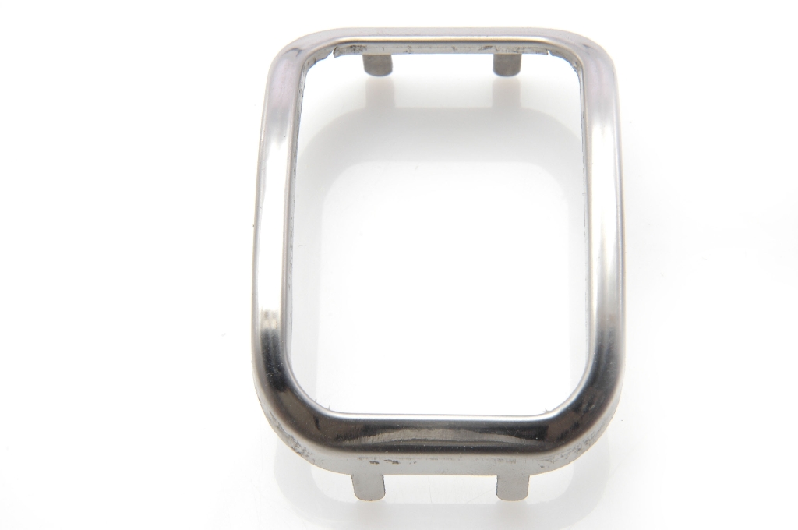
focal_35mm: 82
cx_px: 399
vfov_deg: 16.5
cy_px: 265
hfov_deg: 24.6
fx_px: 1826
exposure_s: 1/2.5
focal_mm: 55
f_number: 18
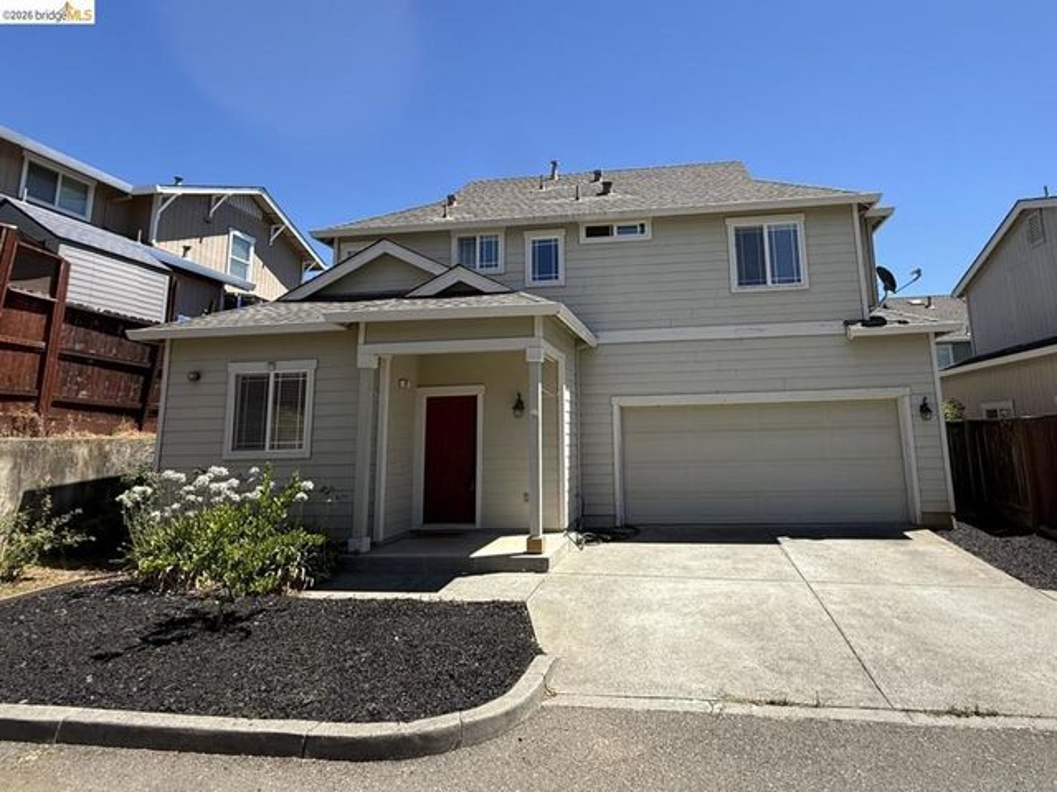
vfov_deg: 85.7
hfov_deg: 102.1
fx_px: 427
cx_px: 528
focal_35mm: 14
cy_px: 396
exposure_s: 1/1431
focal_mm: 2.22
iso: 50
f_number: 2.2
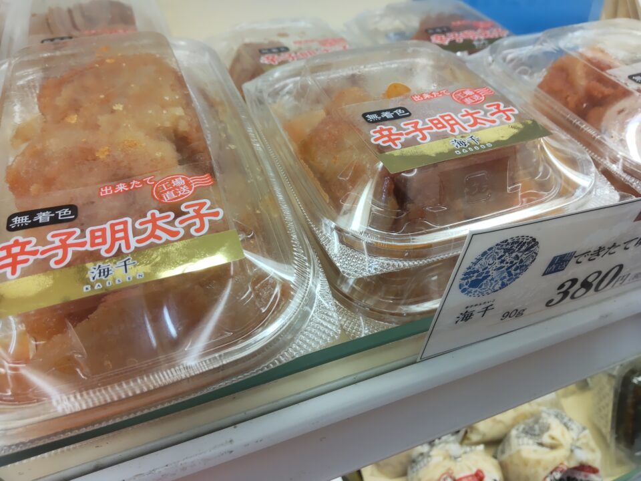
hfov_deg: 71.6
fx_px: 444
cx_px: 320
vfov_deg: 56.8
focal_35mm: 24
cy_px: 240
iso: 93
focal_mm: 3.43
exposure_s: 1/120
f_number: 2
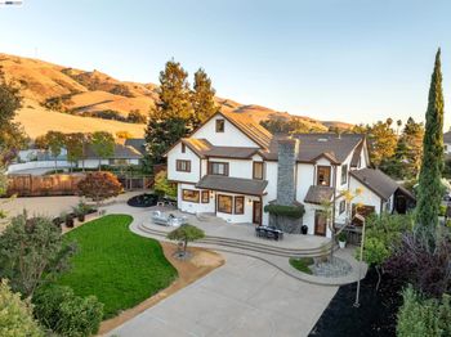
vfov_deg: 56.8
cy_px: 168
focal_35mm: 24
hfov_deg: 71.6
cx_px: 226
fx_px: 312
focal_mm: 12.29
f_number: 4
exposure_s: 1/200
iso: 200
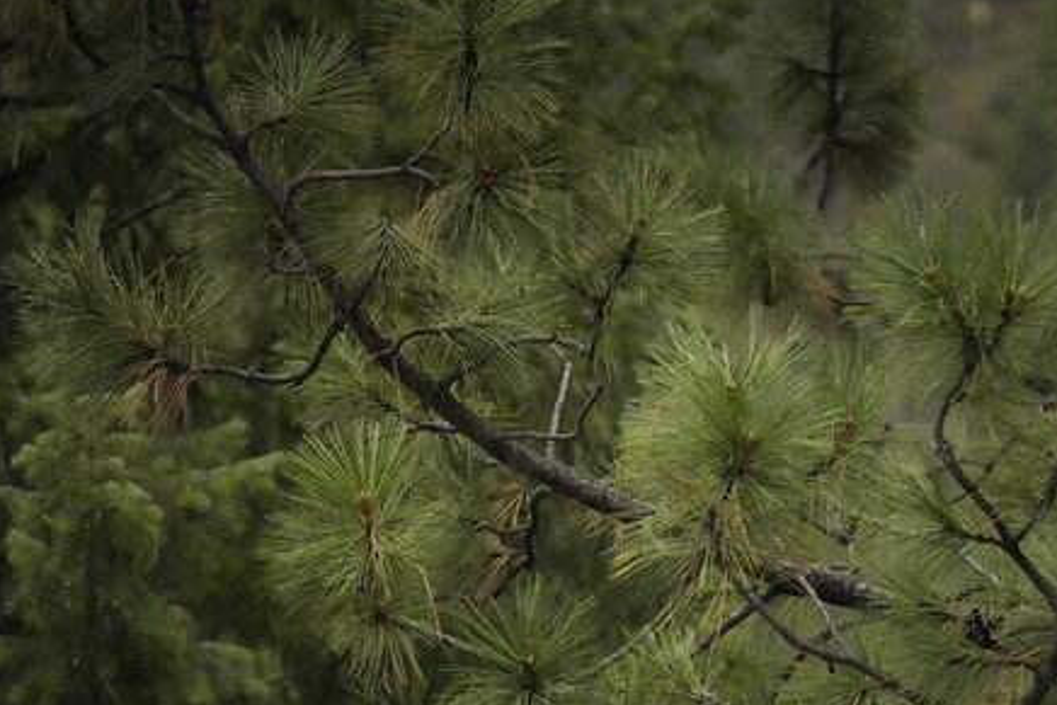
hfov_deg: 7.5
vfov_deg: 5.0
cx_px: 642
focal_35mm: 275
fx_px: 8077
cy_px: 422
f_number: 2.8
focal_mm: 200
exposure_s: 1/8000
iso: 12800
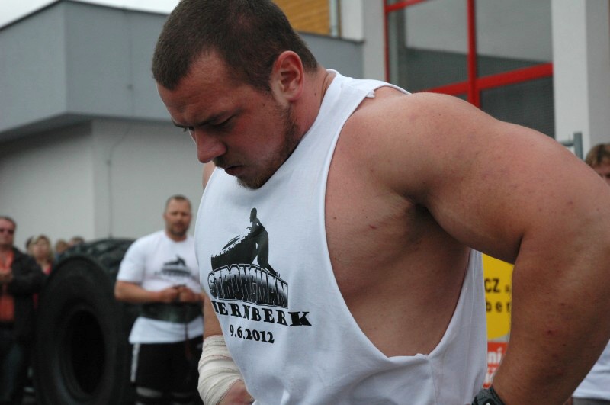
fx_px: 1168
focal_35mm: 69
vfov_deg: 19.7
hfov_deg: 29.3
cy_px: 202
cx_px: 305
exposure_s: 1/2000
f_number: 5
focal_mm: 46
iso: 500
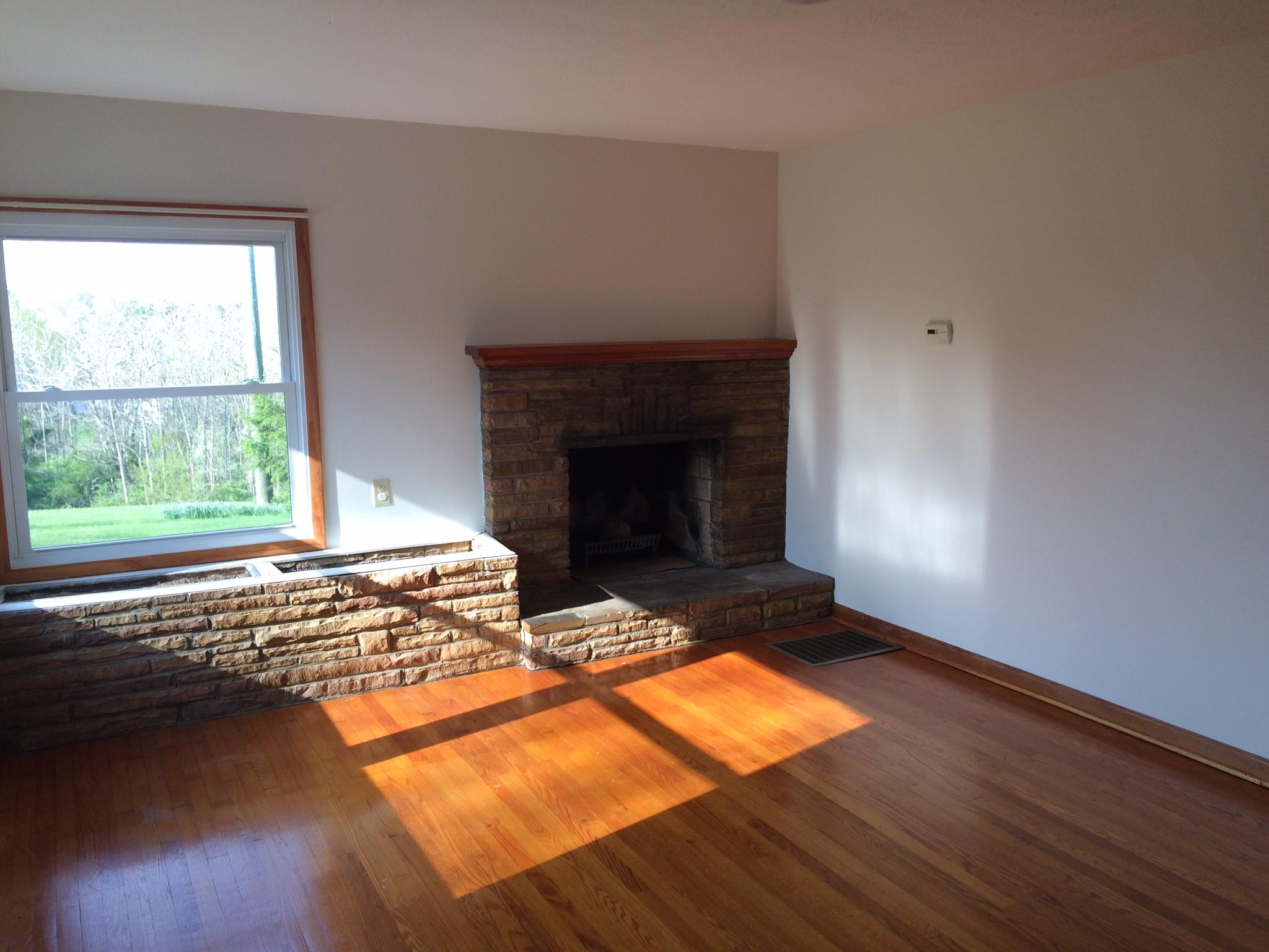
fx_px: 1063
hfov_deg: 61.7
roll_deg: +1.8
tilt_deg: -11.2
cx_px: 634
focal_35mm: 29
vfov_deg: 48.2
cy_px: 476
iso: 40
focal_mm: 4.15
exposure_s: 1/120
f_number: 2.2
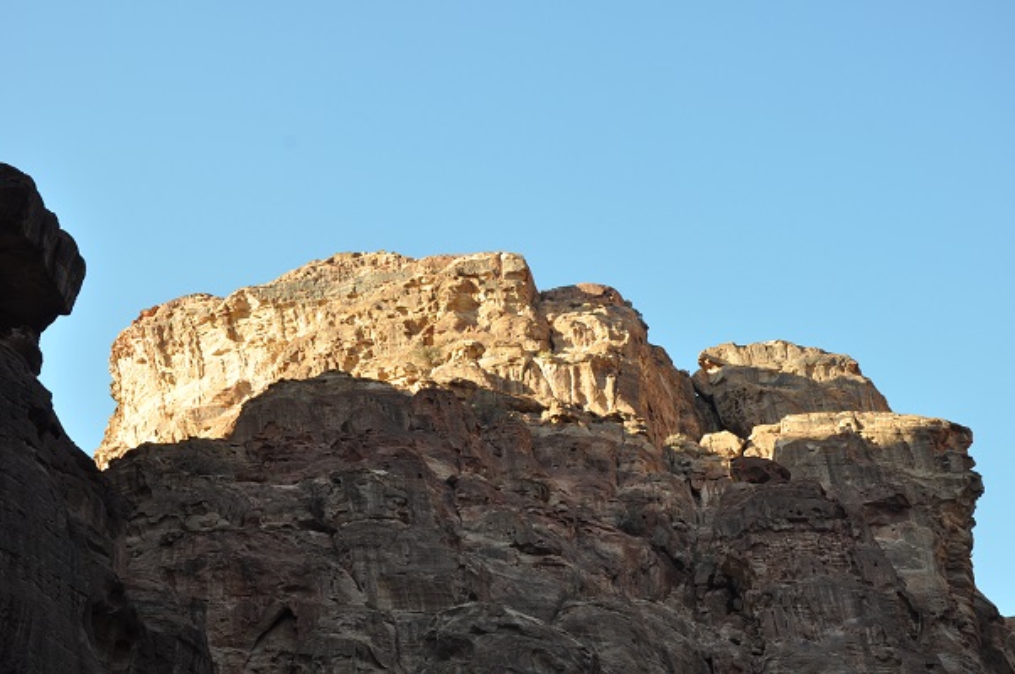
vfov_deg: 22.6
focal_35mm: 60
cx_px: 508
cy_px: 337
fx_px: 1690
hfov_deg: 33.4
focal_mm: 40
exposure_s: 1/100
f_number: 10
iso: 200
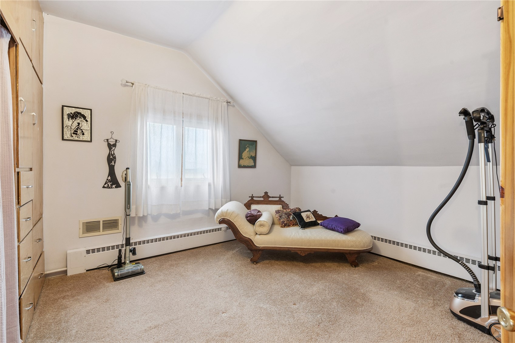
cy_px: 172
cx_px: 258
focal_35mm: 16
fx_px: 229
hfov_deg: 96.7
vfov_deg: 73.7
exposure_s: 1/4
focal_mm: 16
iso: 400
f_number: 9
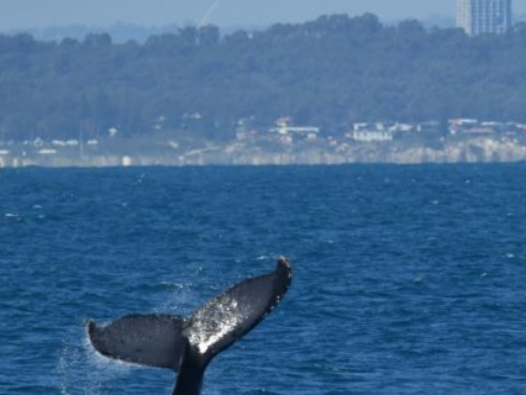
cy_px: 207
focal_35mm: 866
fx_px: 13167
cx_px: 390
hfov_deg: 2.3
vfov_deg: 1.7
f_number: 6.3
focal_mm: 480
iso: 800
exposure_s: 1/8000
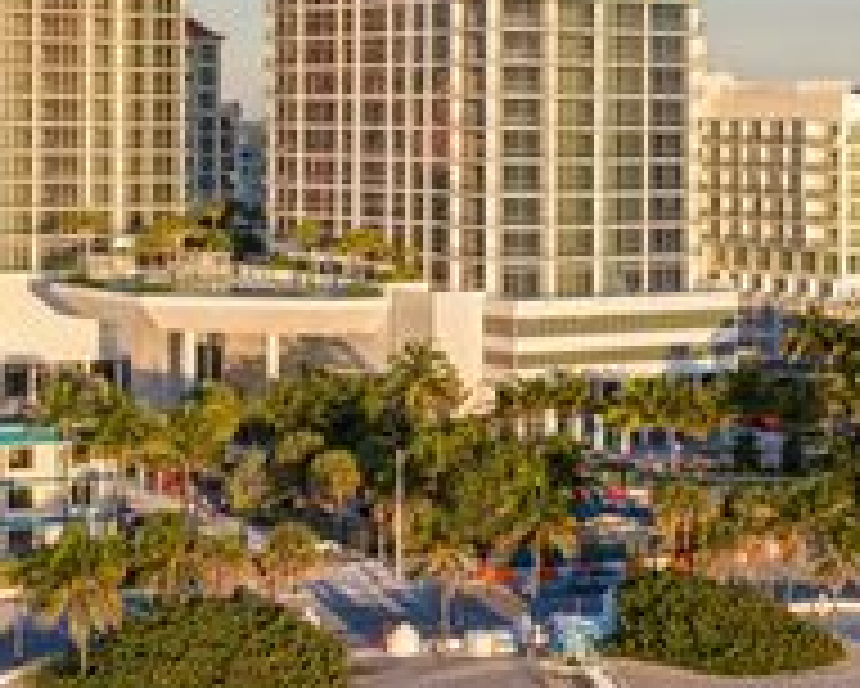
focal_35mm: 88
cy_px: 245
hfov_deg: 21.6
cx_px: 275
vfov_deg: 17.4
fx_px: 2241
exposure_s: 1/60
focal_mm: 14.45
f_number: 5
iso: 100
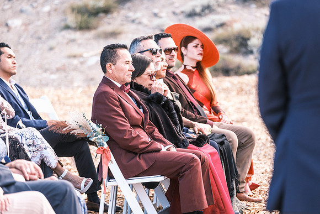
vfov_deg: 6.5
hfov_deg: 9.8
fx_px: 1867
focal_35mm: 210
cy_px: 107
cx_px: 160
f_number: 3.2
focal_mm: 140
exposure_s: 1/320
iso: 400
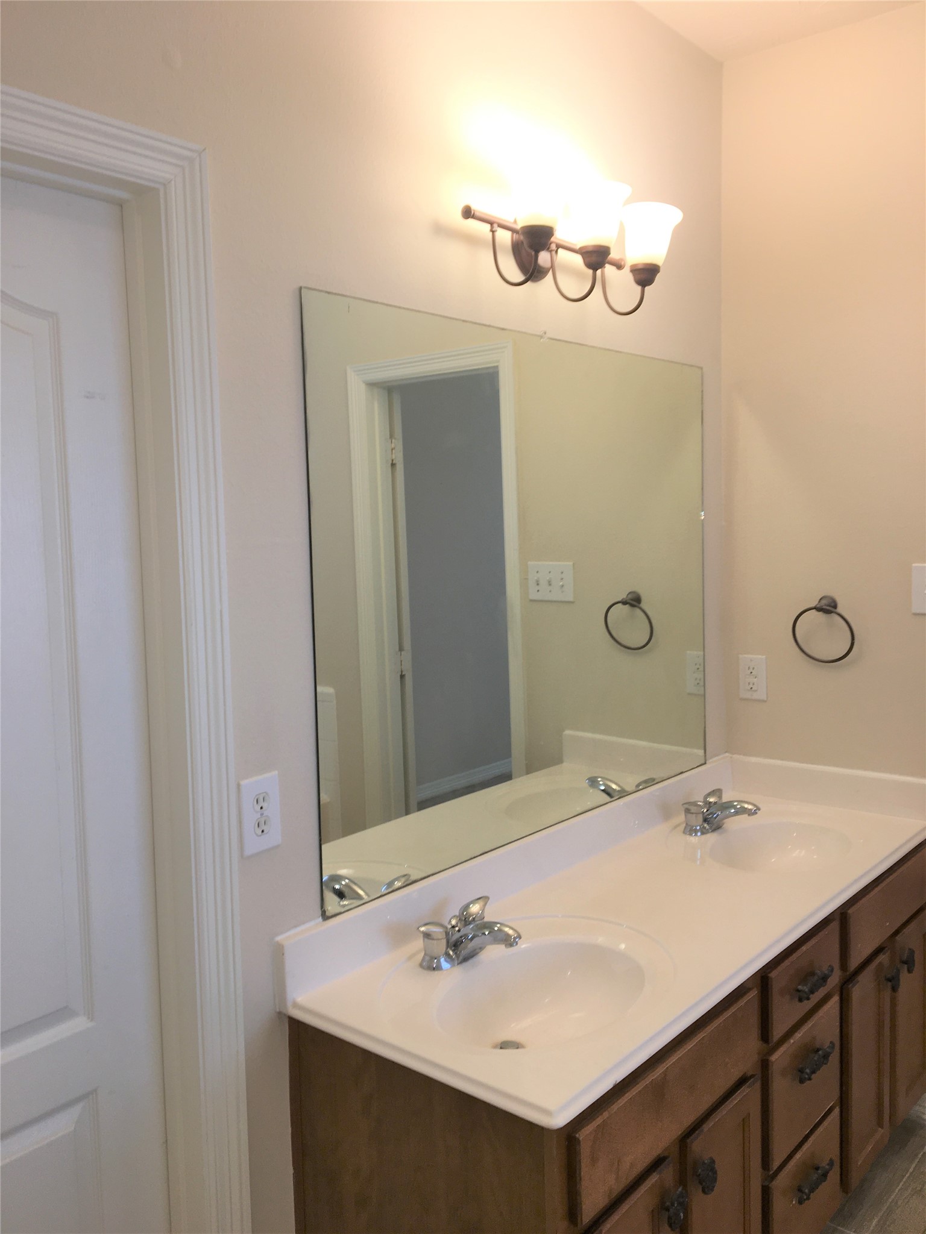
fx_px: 1034
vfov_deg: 61.7
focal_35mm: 29
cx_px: 463
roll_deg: +1.1
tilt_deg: -4.9
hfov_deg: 48.2
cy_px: 617
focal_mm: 4.15
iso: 25
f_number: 2.2
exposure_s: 1/31
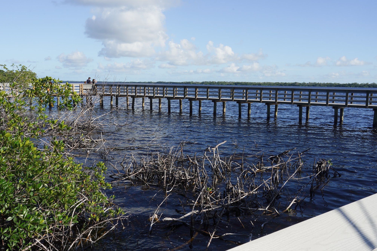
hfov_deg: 58.7
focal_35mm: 32
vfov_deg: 41.1
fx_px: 335
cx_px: 188
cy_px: 126
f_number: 16
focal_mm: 32
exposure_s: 1/100
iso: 100
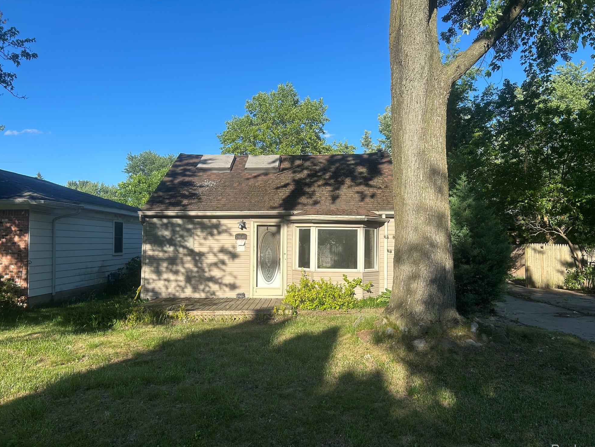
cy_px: 226
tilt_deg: +3.2
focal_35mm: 27
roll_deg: -0.6
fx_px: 464
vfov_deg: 51.4
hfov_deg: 65.3
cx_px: 302
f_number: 1.5
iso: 50
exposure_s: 1/2513
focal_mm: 5.7
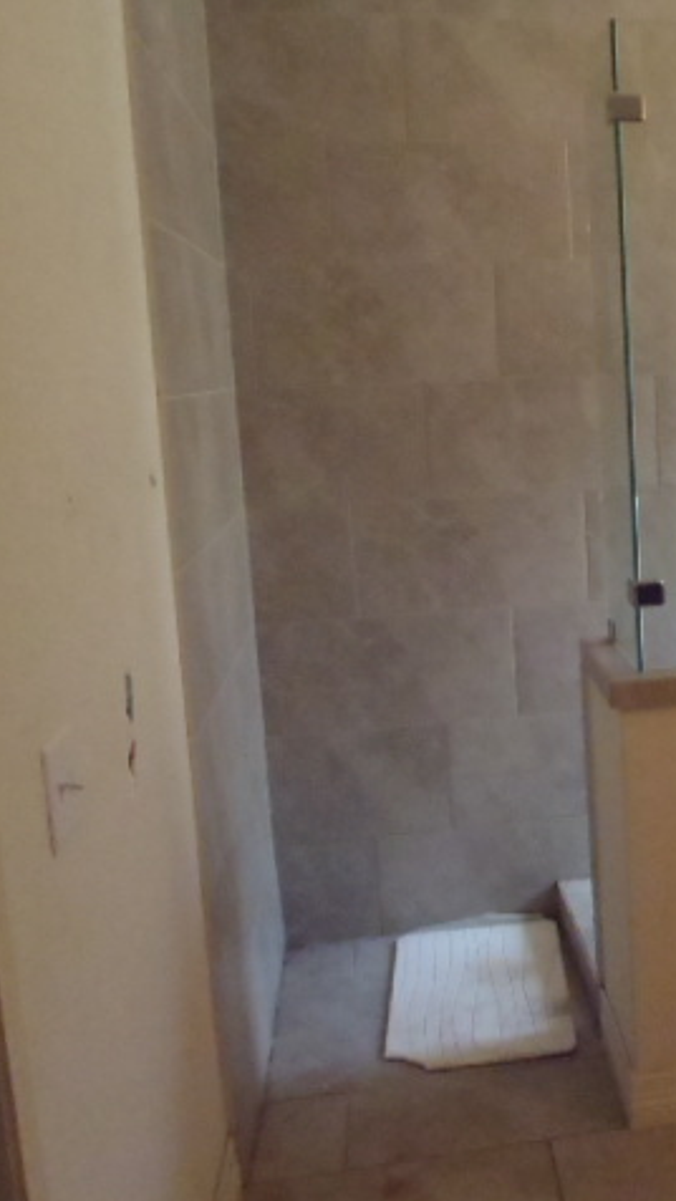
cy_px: 598
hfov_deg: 26.6
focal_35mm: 41
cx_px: 752
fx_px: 1306
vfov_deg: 49.4
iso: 800
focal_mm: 5
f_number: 3.9
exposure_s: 1/80
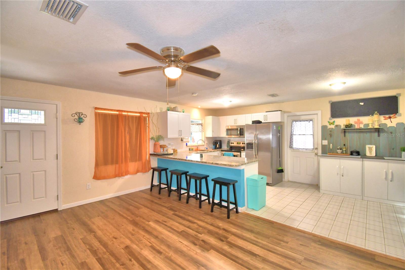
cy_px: 135
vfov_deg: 77.3
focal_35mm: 15
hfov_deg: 100.4
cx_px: 202
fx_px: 169
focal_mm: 10
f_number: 4.5
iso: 560
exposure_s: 1/30
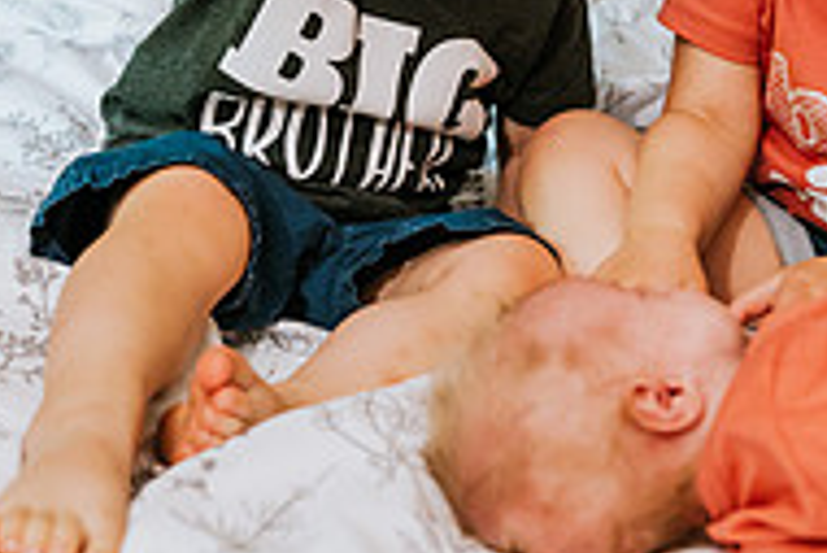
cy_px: 89
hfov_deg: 24.2
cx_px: 435
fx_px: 1931
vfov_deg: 16.1
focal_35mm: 84
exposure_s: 1/250
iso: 1250
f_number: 2.8
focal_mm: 27.5
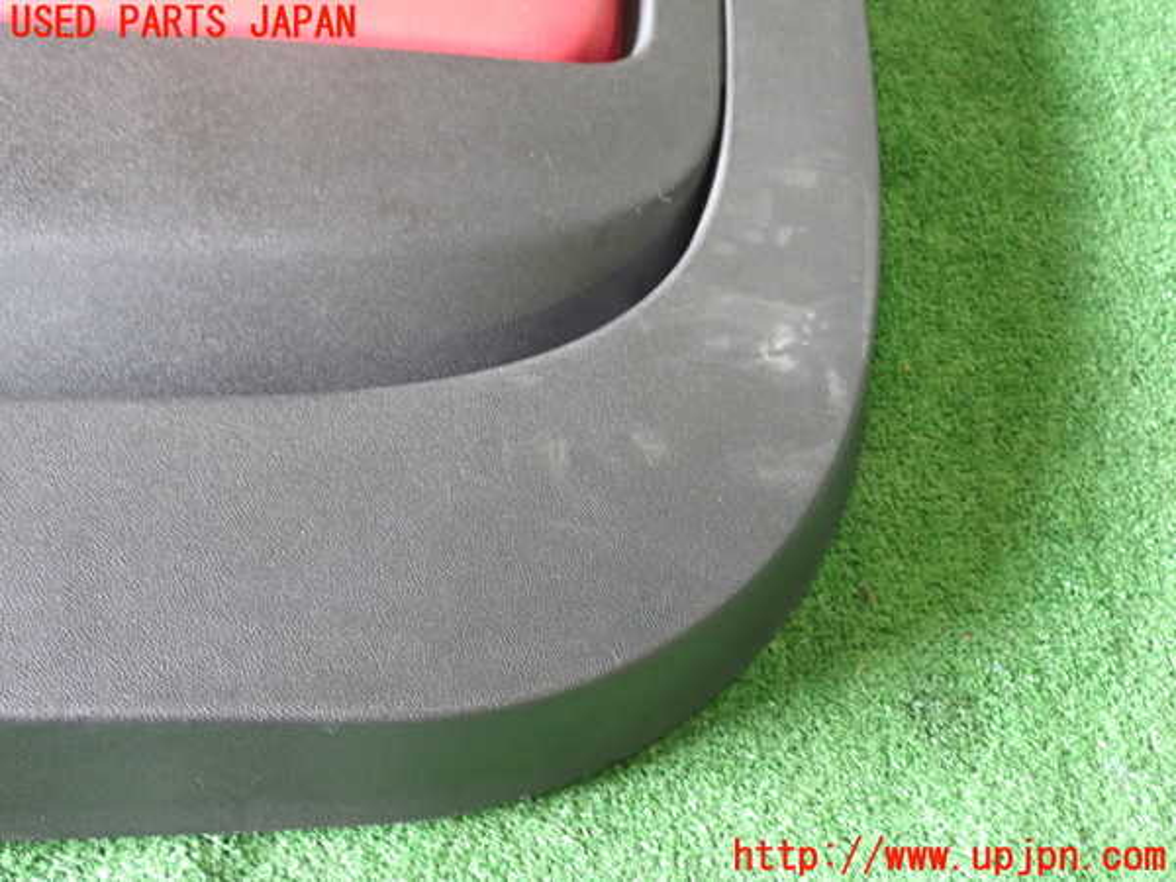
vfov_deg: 32.9
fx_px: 1495
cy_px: 441
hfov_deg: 42.9
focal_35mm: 44
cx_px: 588
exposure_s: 1/30
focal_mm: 7.84
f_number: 2.9
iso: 800
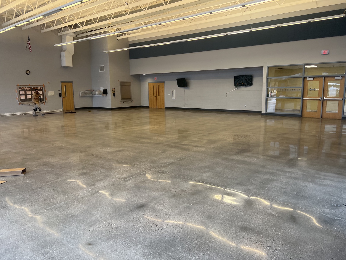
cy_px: 130
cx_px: 173
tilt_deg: -8.5
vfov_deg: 53.1
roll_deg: +0.8
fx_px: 260
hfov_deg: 67.3
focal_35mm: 26
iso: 100
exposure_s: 1/121
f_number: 1.5
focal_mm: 5.7
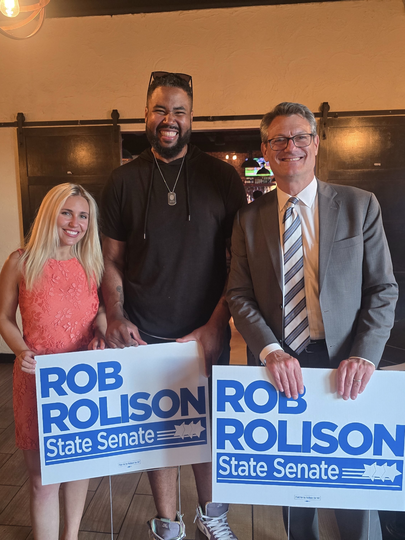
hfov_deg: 58.9
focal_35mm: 23
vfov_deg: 73.9
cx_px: 202
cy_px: 270
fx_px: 359
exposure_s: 1/120
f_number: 1.7
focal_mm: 6.3
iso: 500
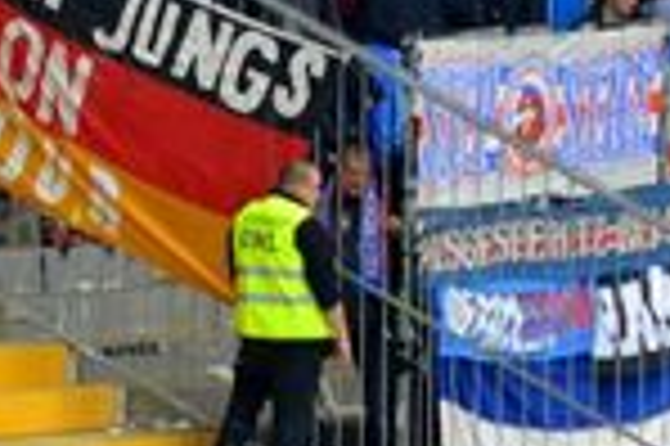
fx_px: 18126
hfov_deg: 2.1
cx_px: 265
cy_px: -185
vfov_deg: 1.4
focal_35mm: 975
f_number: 2.8
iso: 100
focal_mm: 170
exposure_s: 1/320
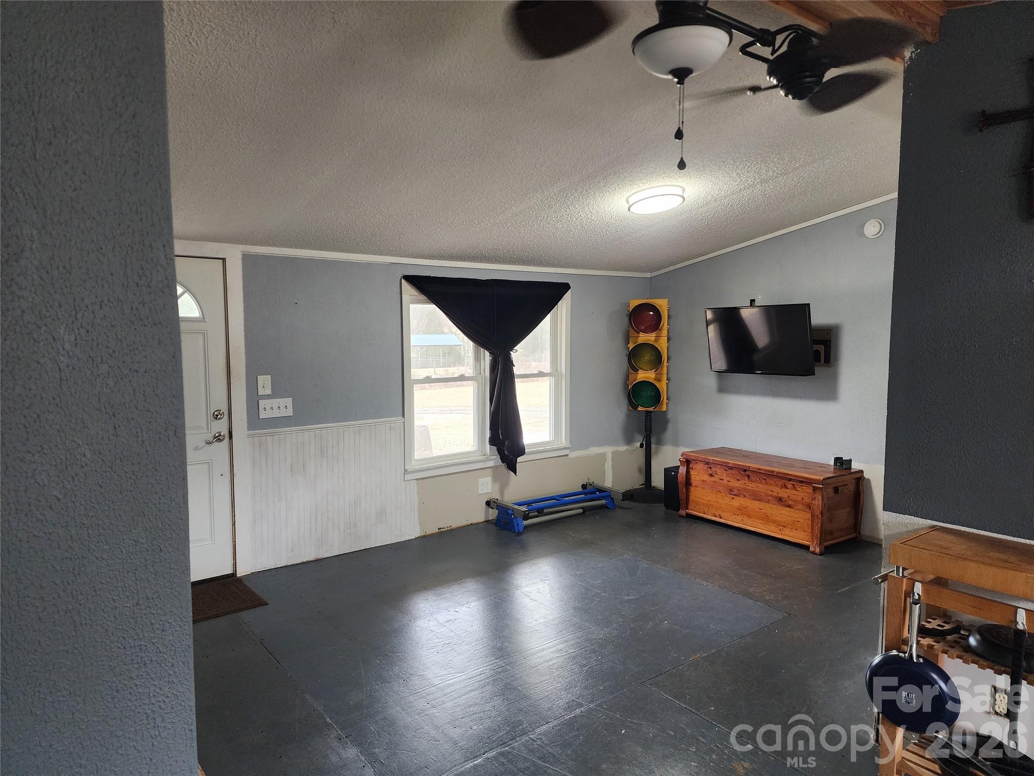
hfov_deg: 73.9
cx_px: 517
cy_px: 388
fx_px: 687
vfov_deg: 58.9
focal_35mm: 23
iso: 500
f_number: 1.8
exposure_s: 1/120
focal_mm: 6.4
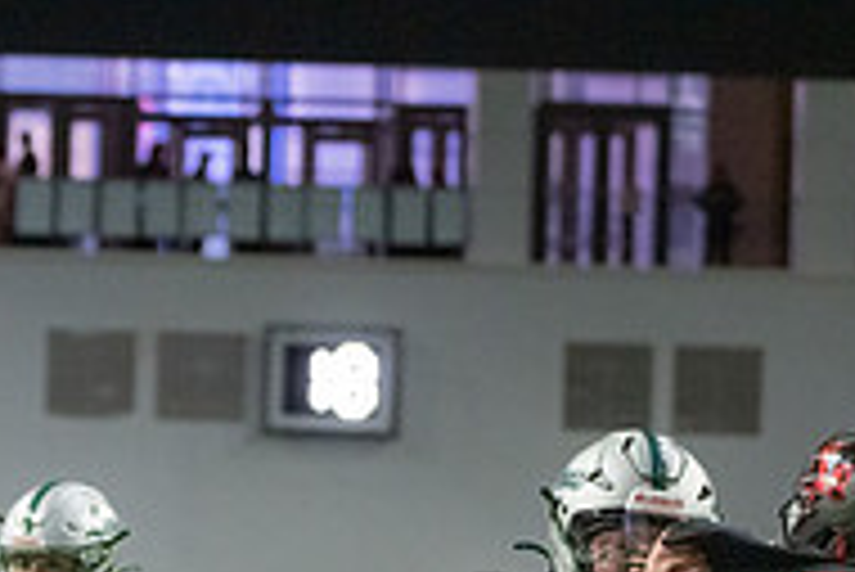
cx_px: -122
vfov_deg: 3.6
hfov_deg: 5.4
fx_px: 9079
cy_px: 867
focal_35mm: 382
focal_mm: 125
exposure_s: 1/1000
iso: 10000
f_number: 5
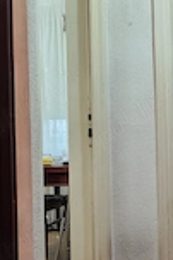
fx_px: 455
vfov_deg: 31.9
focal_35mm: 63
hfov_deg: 20.1
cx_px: 211
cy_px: 133
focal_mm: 6.19
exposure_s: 1/50
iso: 400
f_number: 1.65
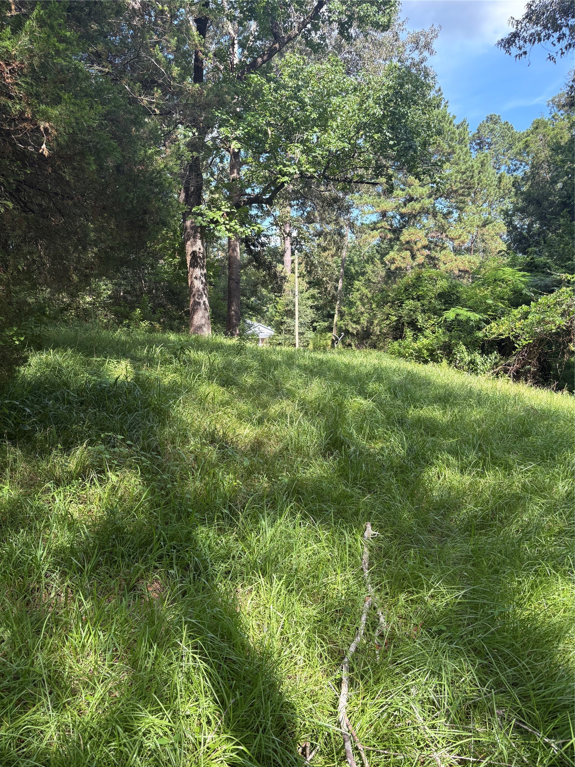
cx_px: 288
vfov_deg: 67.3
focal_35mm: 26
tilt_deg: -9.7
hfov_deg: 53.1
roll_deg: -0.3
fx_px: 576
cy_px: 384
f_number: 1.6
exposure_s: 1/427
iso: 50
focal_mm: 5.96
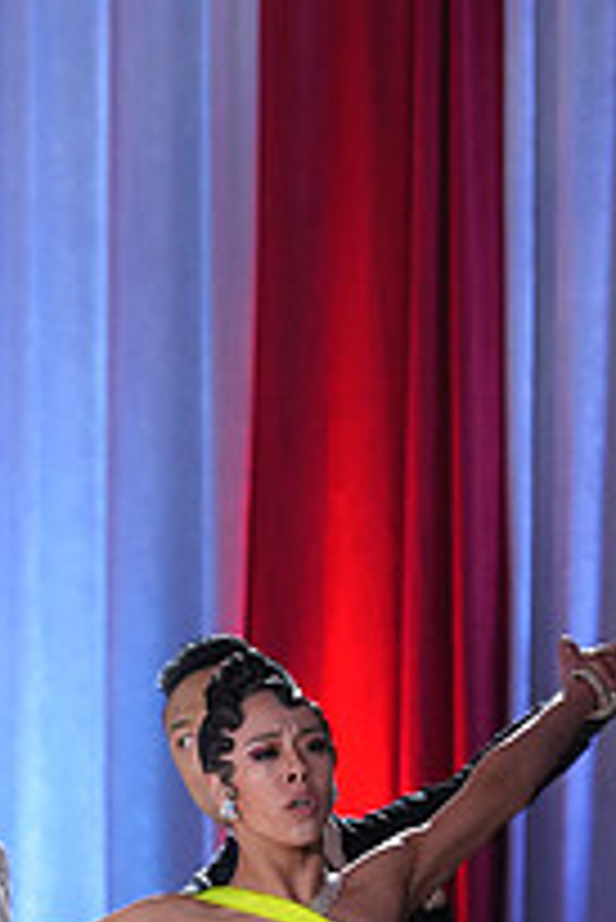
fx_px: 7610
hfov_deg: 4.6
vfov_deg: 6.9
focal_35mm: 297
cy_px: 1228
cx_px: 335
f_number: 4
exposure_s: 1/250
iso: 3200
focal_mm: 105
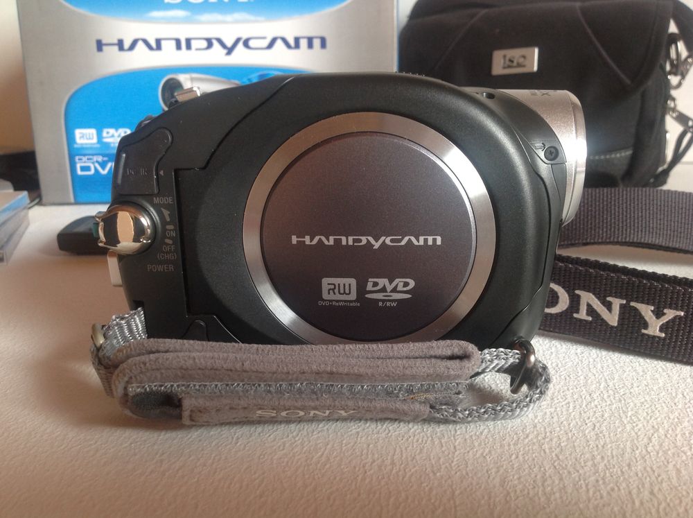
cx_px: 346
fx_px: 700
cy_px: 259
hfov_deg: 52.7
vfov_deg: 40.6
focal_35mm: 35
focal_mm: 4.28
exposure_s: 1/15
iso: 64
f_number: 2.4
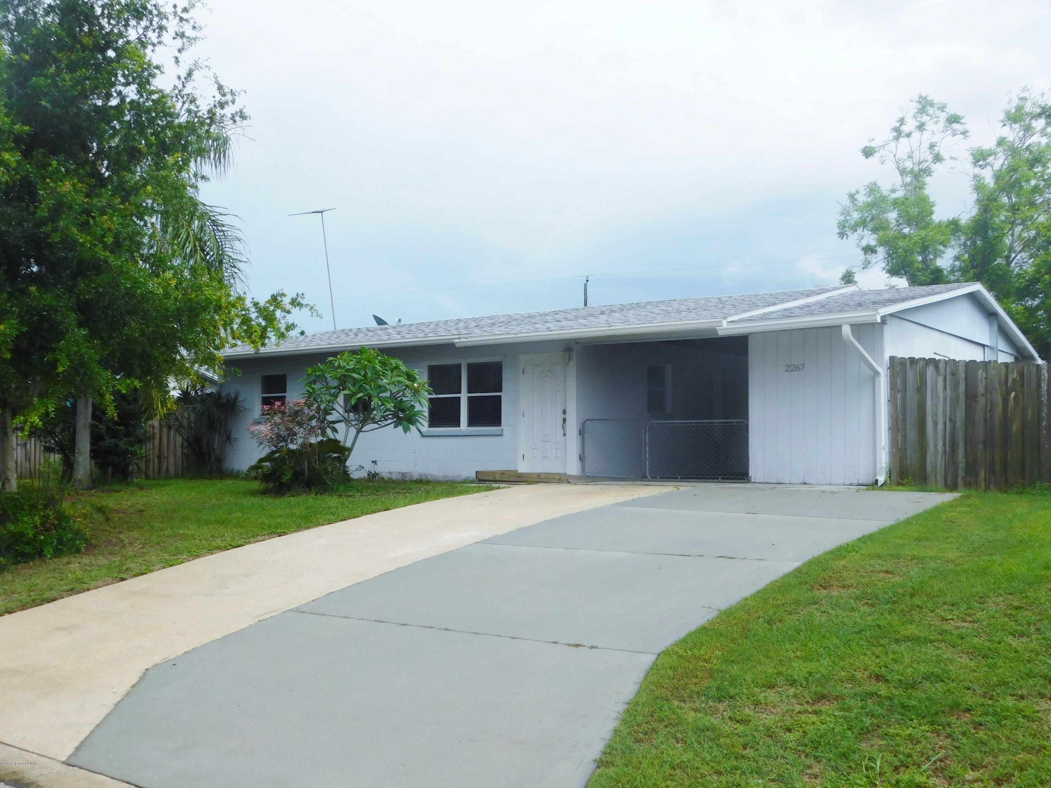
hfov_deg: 51.4
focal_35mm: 36
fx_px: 1093
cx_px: 526
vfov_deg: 39.7
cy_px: 394
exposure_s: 1/1500
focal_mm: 6.3
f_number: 3.5
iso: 125
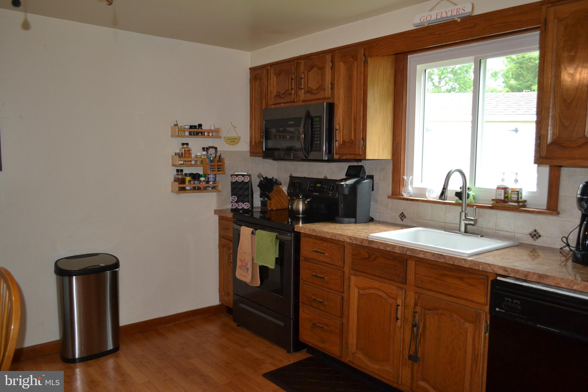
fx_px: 441
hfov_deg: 67.4
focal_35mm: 27
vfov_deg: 47.9
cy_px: 196
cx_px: 294
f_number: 3.5
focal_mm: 18
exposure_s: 1/60
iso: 800
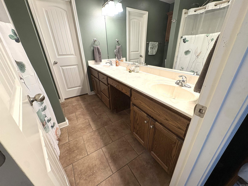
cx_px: 124
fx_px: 100
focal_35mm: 14
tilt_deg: -24.4
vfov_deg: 85.7
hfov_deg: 102.1
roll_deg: +2.3
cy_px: 93
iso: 125
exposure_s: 1/60
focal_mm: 2.22
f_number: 2.2
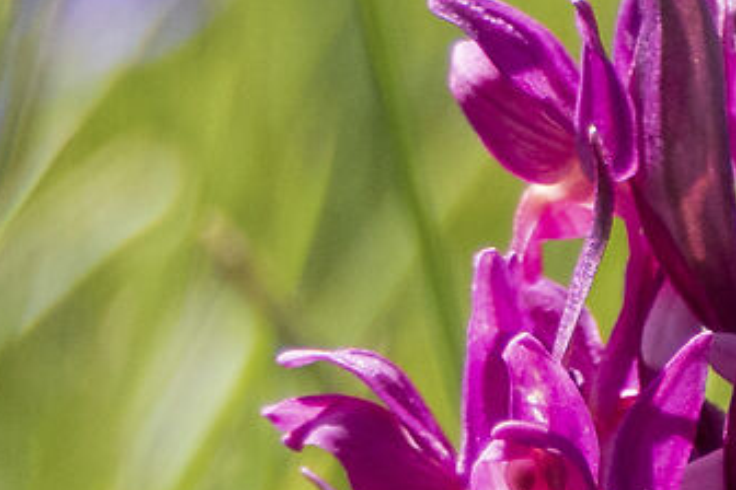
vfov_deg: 2.0
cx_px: 1371
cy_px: 1498
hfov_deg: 2.9
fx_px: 14290
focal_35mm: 699
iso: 200
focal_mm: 35.9
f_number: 4.1
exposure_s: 1/800
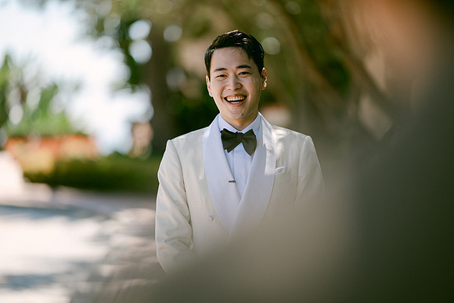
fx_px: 1324
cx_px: 227
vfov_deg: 13.0
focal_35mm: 105
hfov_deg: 19.5
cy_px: 152
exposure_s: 1/1000
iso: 64
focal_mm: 105
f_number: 1.4
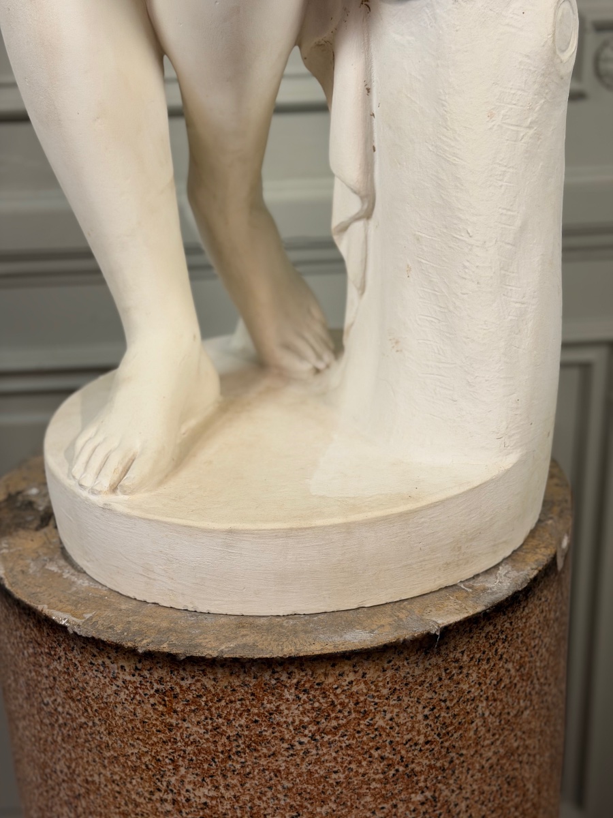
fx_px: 1133
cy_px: 409
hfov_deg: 30.3
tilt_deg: -22.6
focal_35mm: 48
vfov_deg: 39.7
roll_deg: +1.8
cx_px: 306
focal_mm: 6.76
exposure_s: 1/50
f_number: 1.78
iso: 100
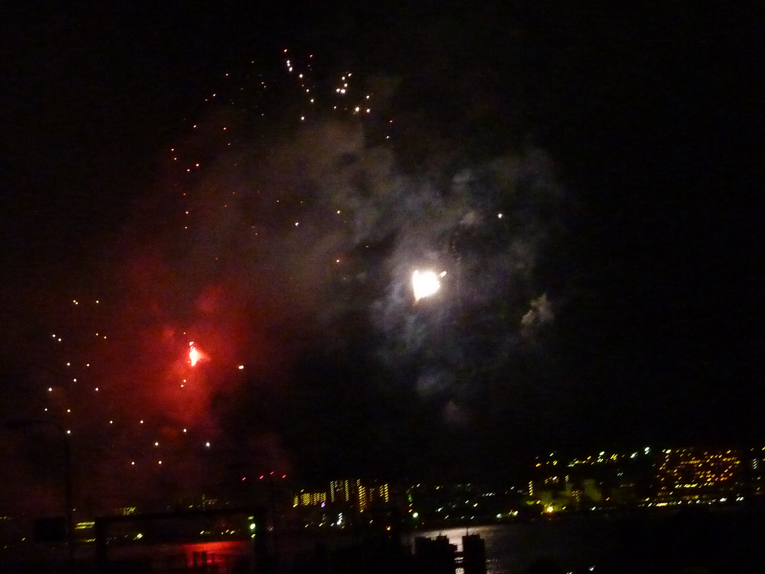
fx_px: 1923
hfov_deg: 22.5
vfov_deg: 17.0
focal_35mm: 87
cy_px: 287
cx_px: 382
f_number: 3.8
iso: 800
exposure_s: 1/8
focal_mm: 7.9
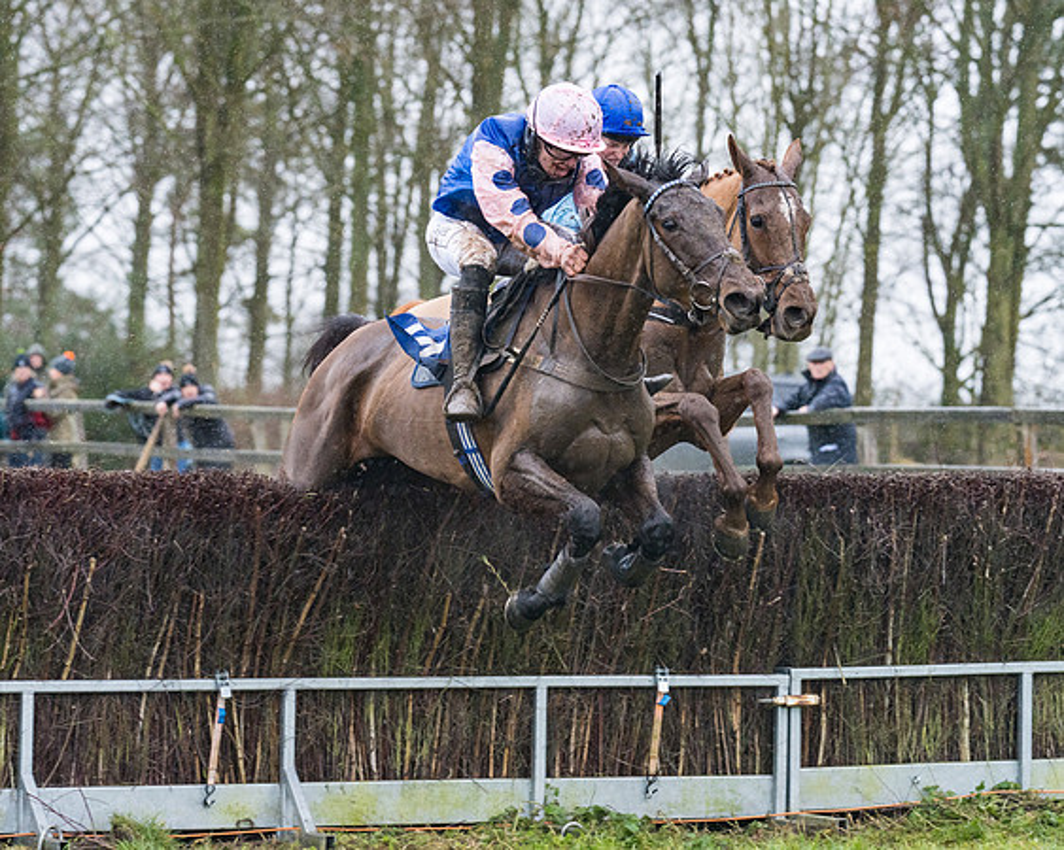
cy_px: 385
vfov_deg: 8.9
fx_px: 5475
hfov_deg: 11.1
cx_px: 486
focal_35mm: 174
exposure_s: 1/1000
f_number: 4
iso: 1600
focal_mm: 135
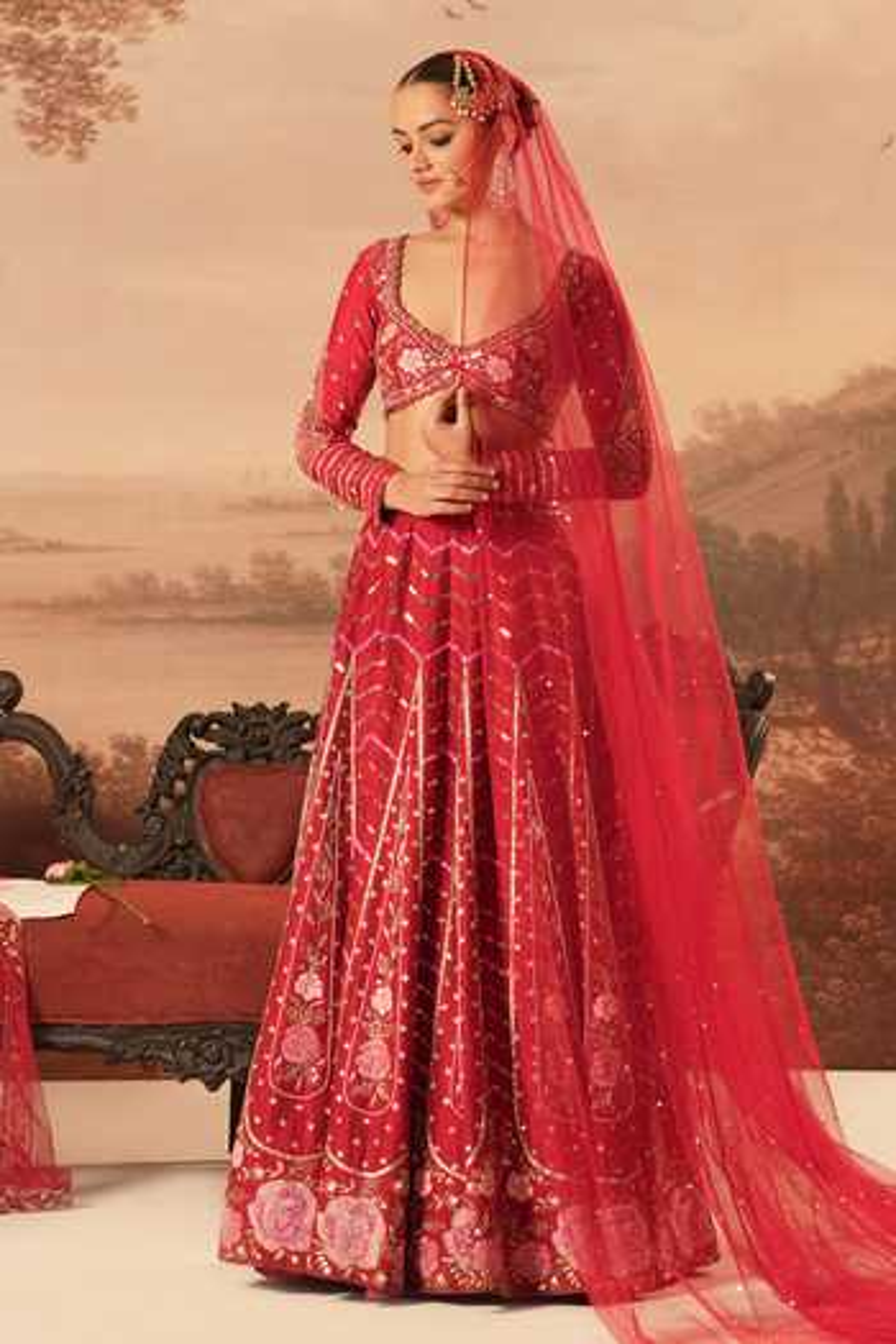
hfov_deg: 15.2
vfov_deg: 22.6
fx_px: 3360
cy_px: 672
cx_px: 448
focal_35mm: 90
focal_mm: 90
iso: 1600
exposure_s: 1/125
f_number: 4
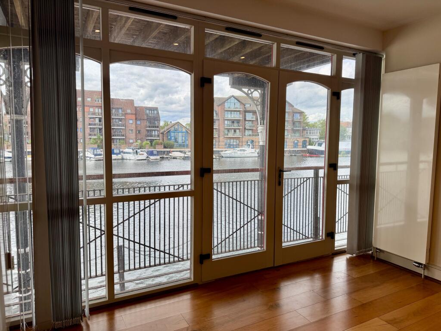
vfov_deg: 56.8
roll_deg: -0.7
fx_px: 306
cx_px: 220
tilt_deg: -4.3
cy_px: 166
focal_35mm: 24
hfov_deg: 71.6
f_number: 1.78
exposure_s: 1/931
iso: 100
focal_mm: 6.76
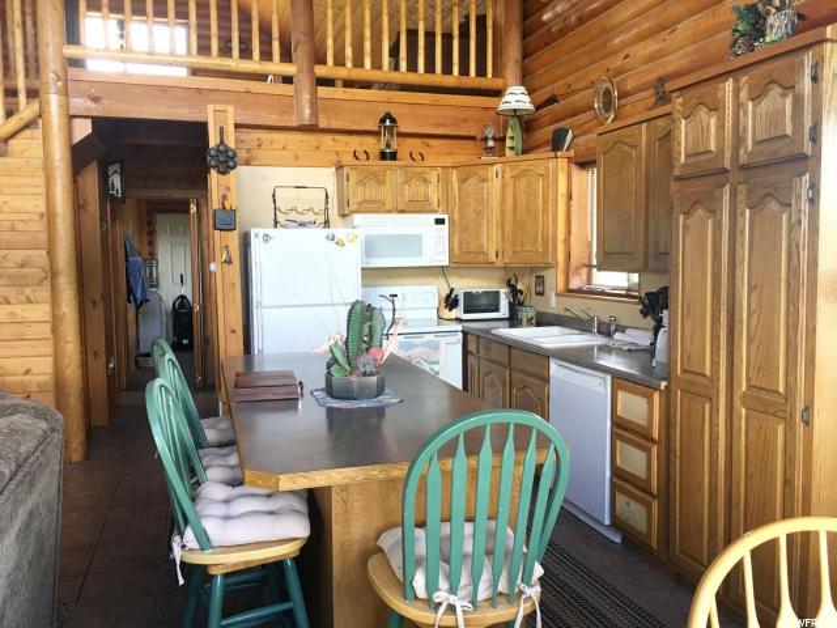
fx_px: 701
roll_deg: +1.9
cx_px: 418
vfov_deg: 48.2
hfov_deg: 61.7
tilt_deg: -4.4
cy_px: 314
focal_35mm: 29
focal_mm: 4.15
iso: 25
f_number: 2.2
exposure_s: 1/30
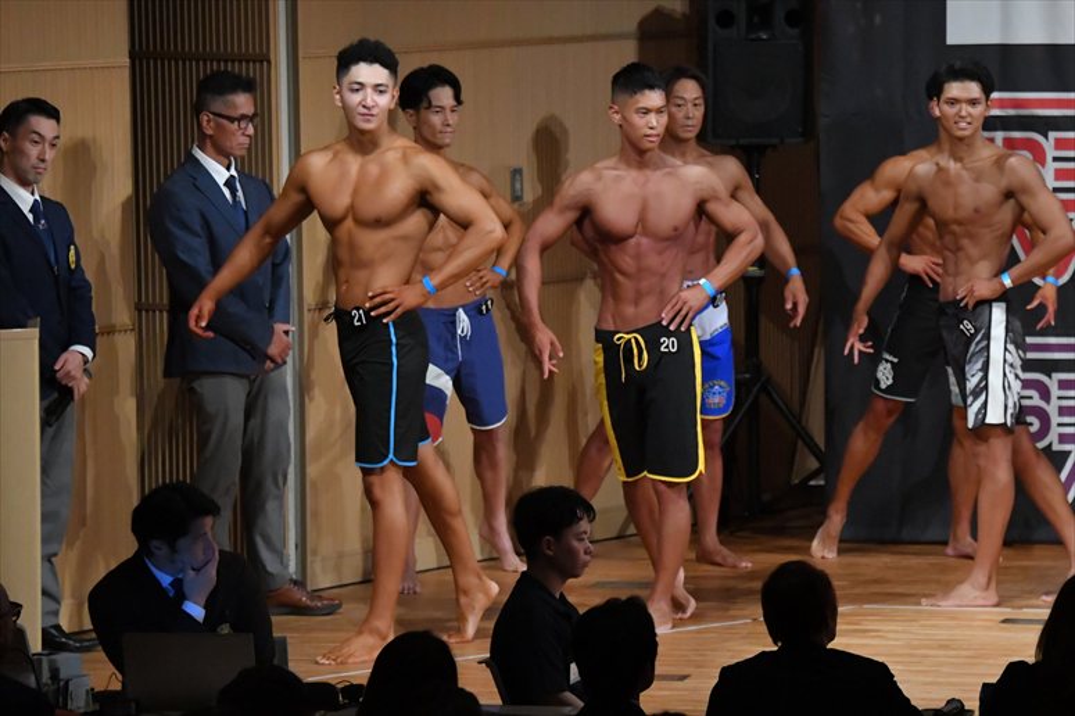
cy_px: 358
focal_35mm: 240
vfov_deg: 5.7
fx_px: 7163
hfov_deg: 8.6
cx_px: 538
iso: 8000
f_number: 5.6
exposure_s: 1/400
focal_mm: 160
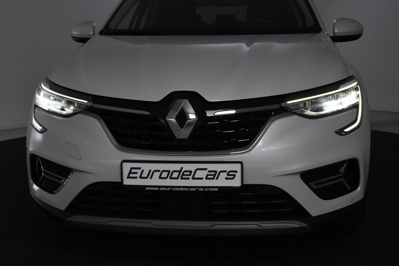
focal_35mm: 51
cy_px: 133
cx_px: 200
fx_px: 565
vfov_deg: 26.5
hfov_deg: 38.9
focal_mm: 34
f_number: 8
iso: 1600
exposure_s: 1/250
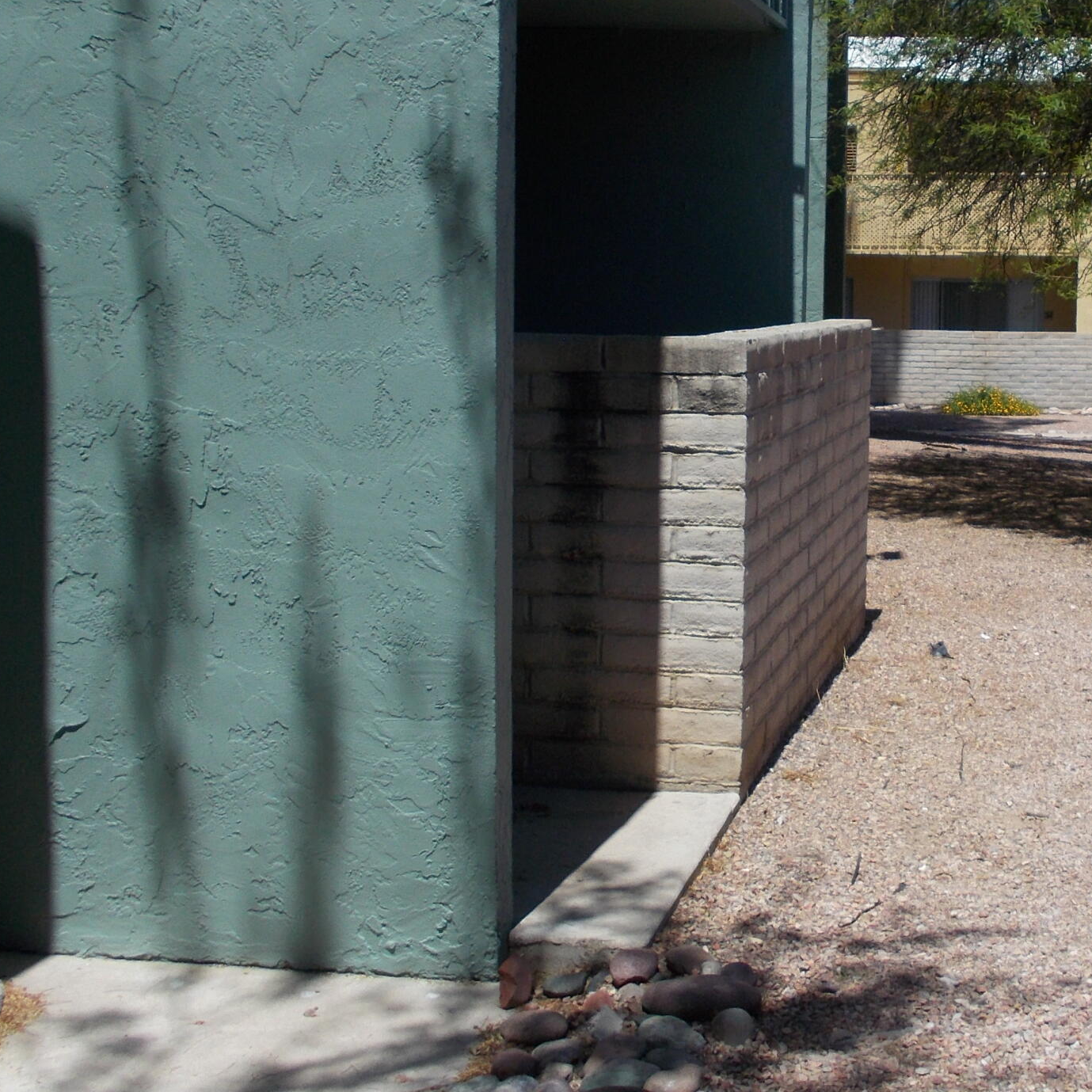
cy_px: 443
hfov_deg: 33.0
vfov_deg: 33.9
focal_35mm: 50
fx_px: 1785
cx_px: 885
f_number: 8
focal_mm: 4.6
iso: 80
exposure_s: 1/200
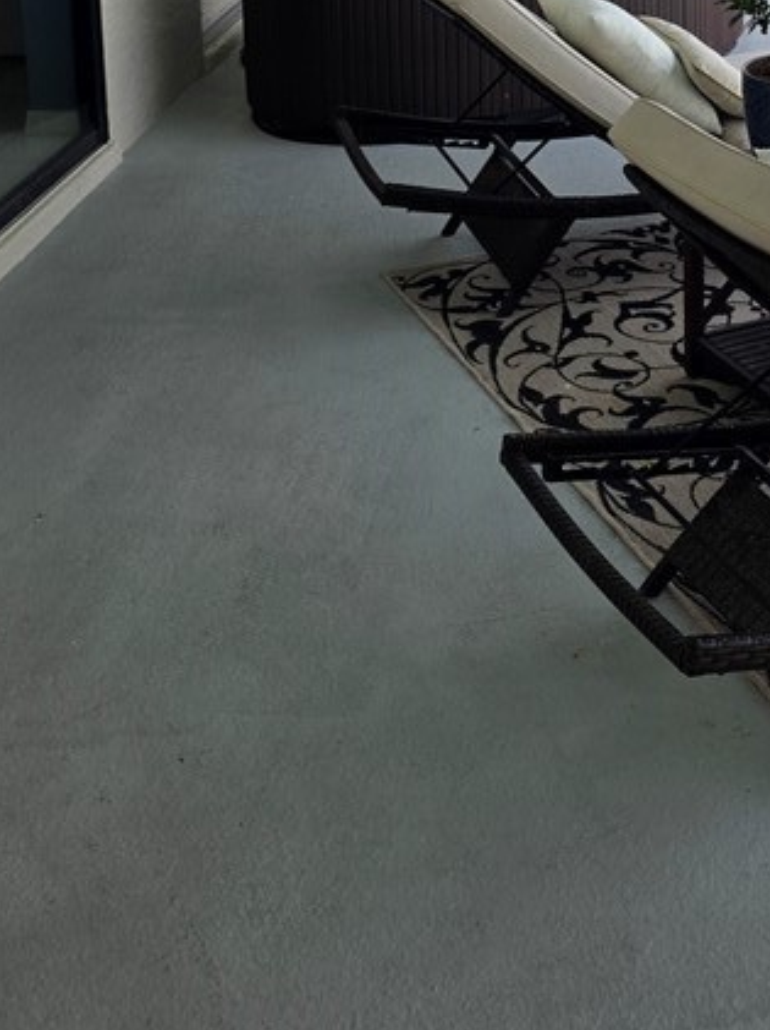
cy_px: -98
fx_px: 1663
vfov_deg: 30.8
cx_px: 614
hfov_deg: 25.6
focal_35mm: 56
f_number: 1.7
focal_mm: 6.3
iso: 80
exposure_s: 1/2905
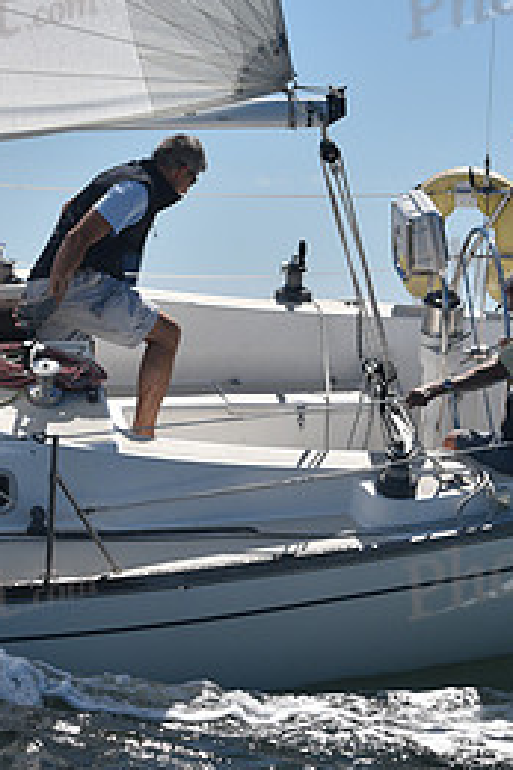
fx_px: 4302
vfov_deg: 10.2
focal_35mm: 201
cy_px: 431
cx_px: 252
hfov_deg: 6.8
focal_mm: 90
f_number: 5.6
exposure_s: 1/1000
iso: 200
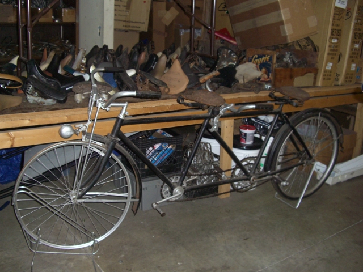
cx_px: 182
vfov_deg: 37.7
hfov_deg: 49.0
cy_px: 136
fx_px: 398
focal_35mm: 38
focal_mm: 7.9
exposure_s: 1/60
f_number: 2.8
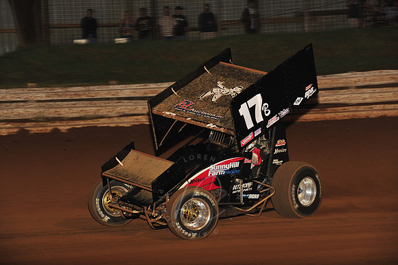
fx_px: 1492
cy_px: 132
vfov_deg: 10.1
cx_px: 199
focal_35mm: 135
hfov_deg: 15.2
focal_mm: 135
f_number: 7.1
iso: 1000
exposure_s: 1/320
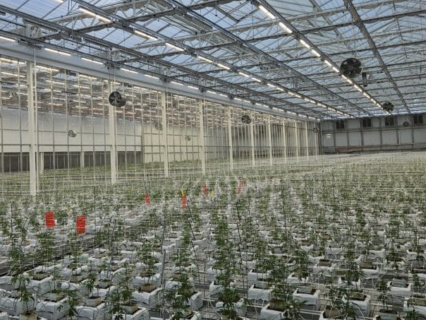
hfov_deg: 47.5
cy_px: 134
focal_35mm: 39
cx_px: 162
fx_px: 480
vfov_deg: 36.7
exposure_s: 1/2082
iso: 25
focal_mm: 5.4
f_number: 1.8
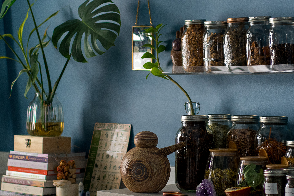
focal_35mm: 140
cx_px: 160
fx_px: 1143
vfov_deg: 9.8
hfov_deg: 14.7
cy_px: 83
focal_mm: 50
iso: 500
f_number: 2.8
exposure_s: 1/100
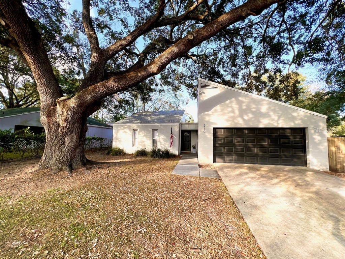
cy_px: 130
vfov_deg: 89.9
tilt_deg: +3.8
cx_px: 172
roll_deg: -0.4
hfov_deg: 106.2
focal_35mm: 13
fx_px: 130
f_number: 1.8
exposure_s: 1/192
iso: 32
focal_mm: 1.57
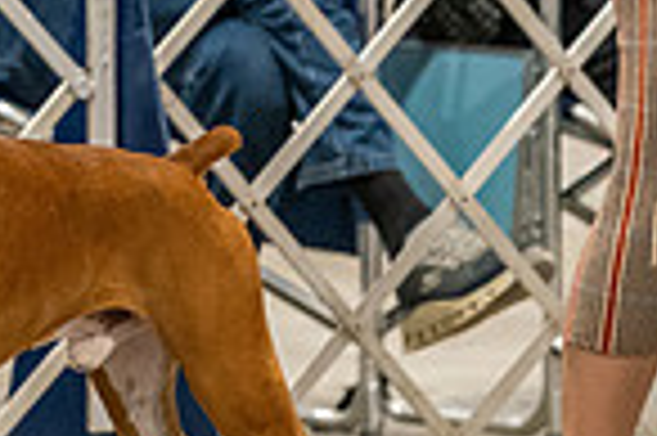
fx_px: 14511
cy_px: -34
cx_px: -126
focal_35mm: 796
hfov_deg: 2.6
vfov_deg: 1.7
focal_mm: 200
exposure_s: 1/250
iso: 6400
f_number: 3.5
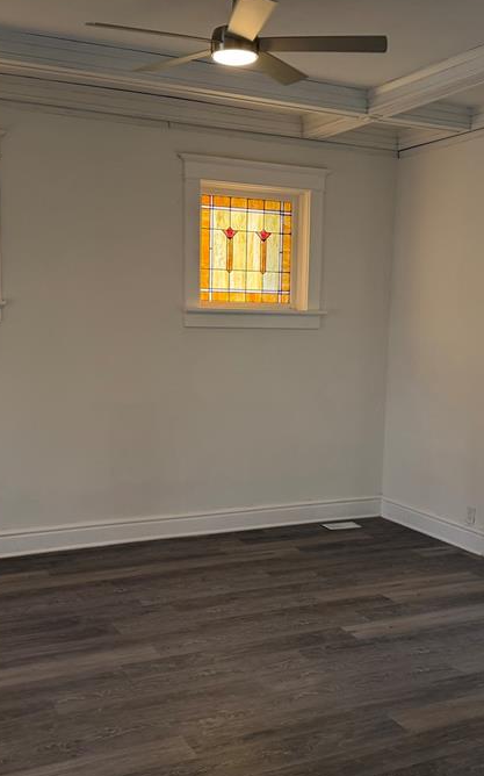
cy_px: 430
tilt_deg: -8.1
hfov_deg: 32.7
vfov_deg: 50.3
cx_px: 244
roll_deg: -0.8
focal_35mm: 39
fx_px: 824
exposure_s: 1/199
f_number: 1.78
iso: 125
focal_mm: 6.76
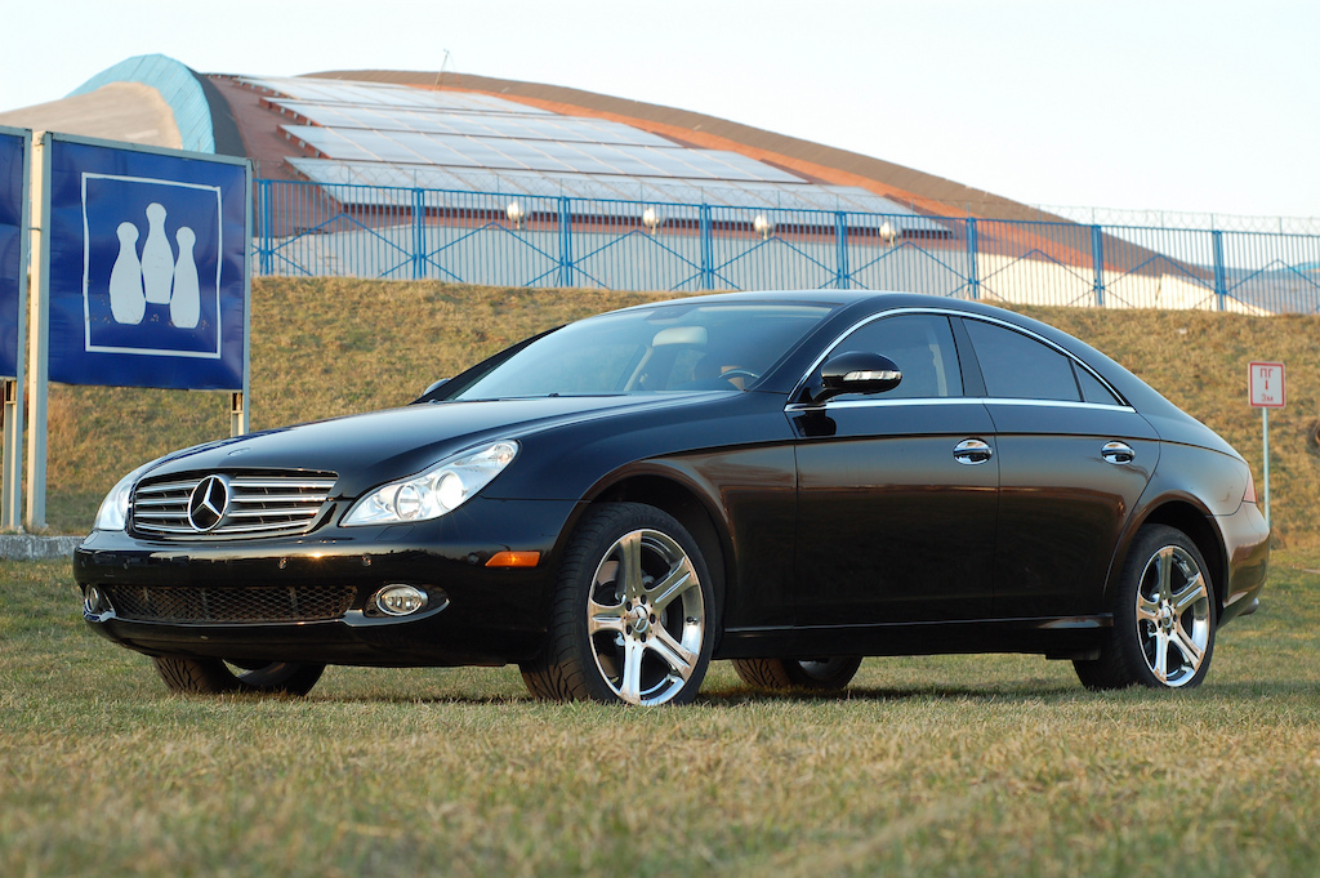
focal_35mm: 75
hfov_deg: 27.0
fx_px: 2748
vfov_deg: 18.2
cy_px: 439
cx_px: 660
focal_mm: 50
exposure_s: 1/125
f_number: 5.6
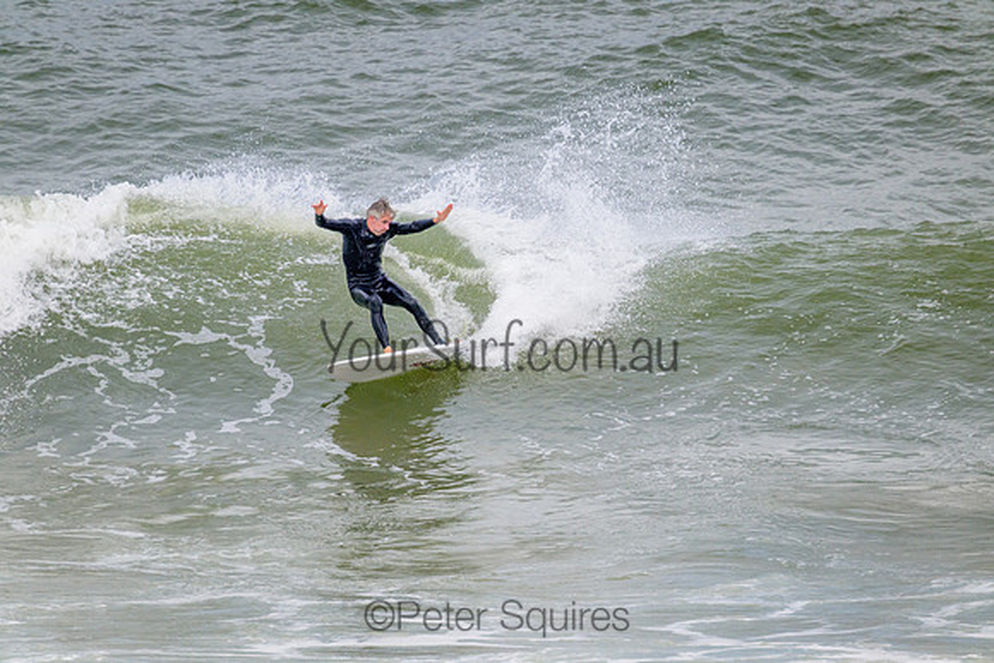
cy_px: 332
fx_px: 22093
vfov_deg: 1.7
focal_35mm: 800
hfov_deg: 2.6
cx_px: 497
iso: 1100
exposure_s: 1/2000
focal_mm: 800
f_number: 11
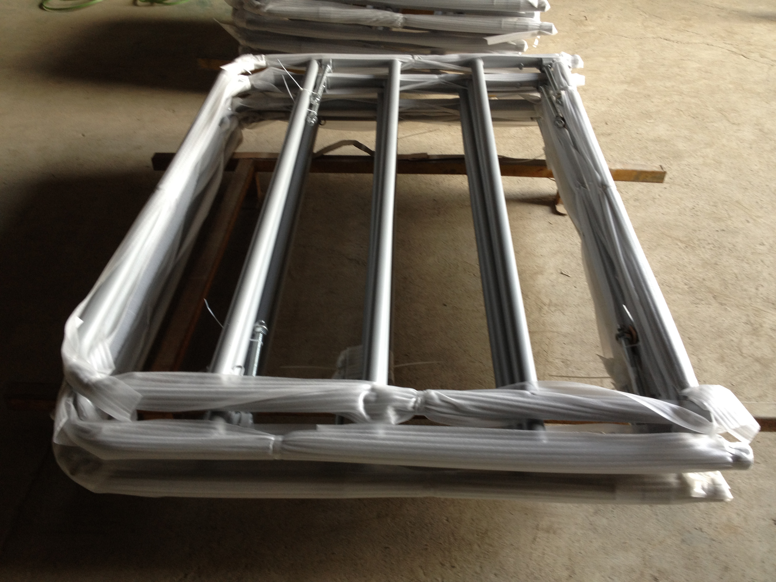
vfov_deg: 40.7
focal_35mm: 35
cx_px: 388
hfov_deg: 52.6
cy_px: 291
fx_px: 785
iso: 64
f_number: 2.4
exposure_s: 1/24
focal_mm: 4.28
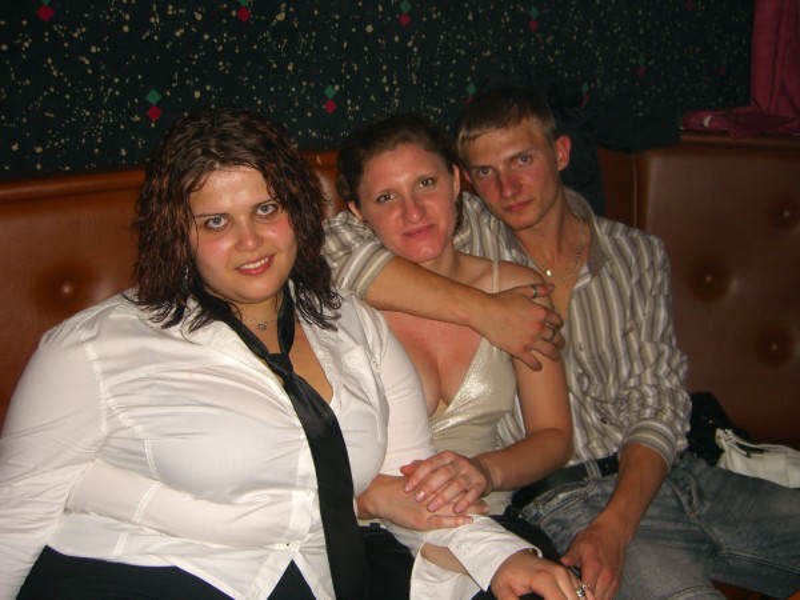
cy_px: 300
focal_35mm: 38
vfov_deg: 37.7
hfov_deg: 49.0
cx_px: 400
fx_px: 878
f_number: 2.8
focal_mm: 7.9
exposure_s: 1/60
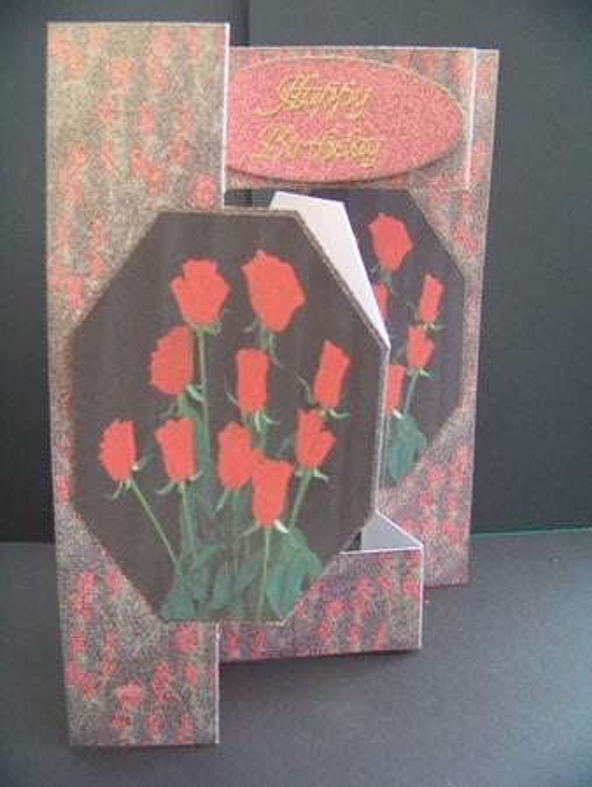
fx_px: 819
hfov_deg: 39.7
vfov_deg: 51.3
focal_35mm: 36
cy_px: 394
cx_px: 296
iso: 511
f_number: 2.8
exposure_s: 1/30
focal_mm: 5.85
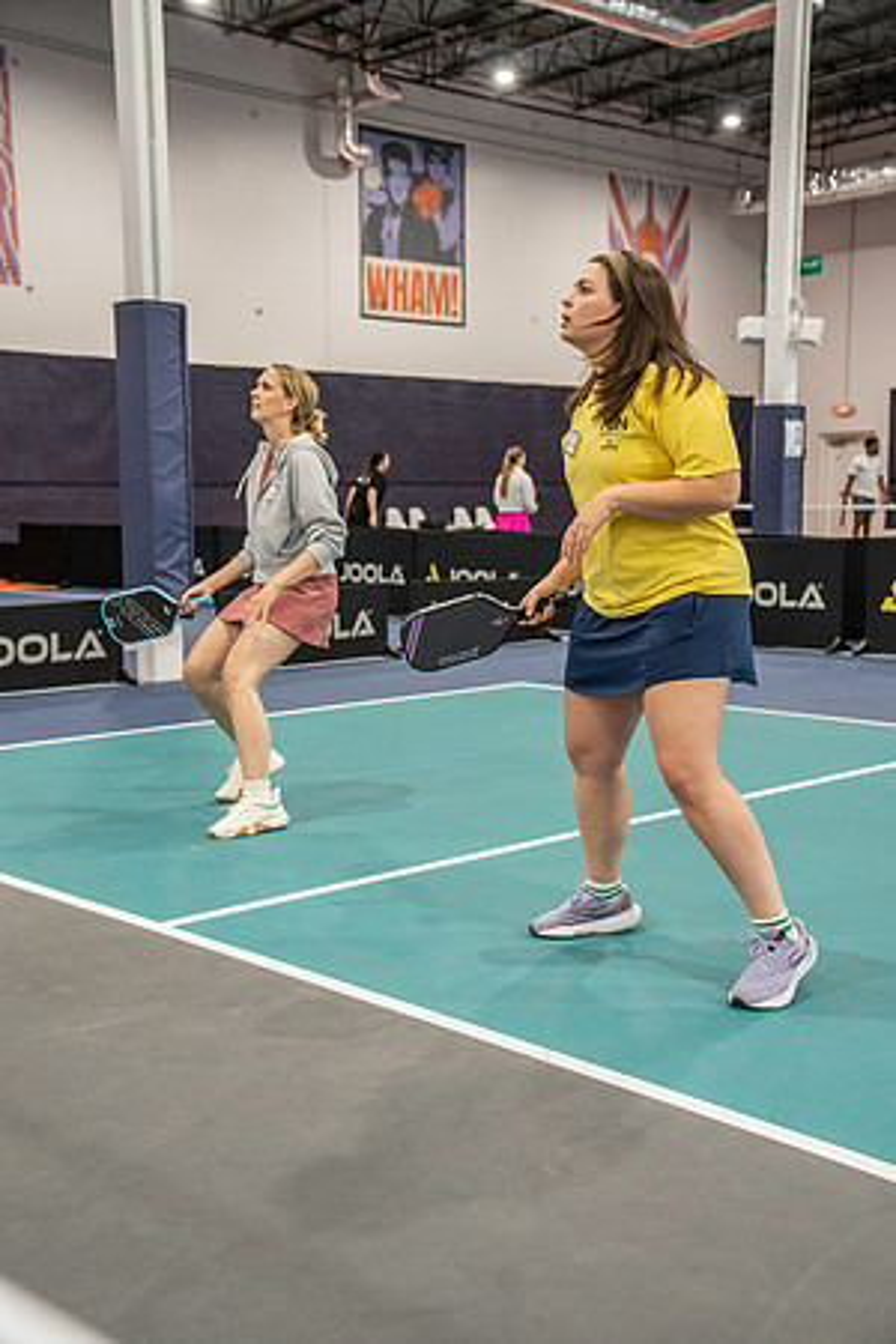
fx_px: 1643
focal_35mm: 44
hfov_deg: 30.5
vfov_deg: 44.5
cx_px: 448
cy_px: 672
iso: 3200
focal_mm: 44
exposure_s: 1/400
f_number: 4
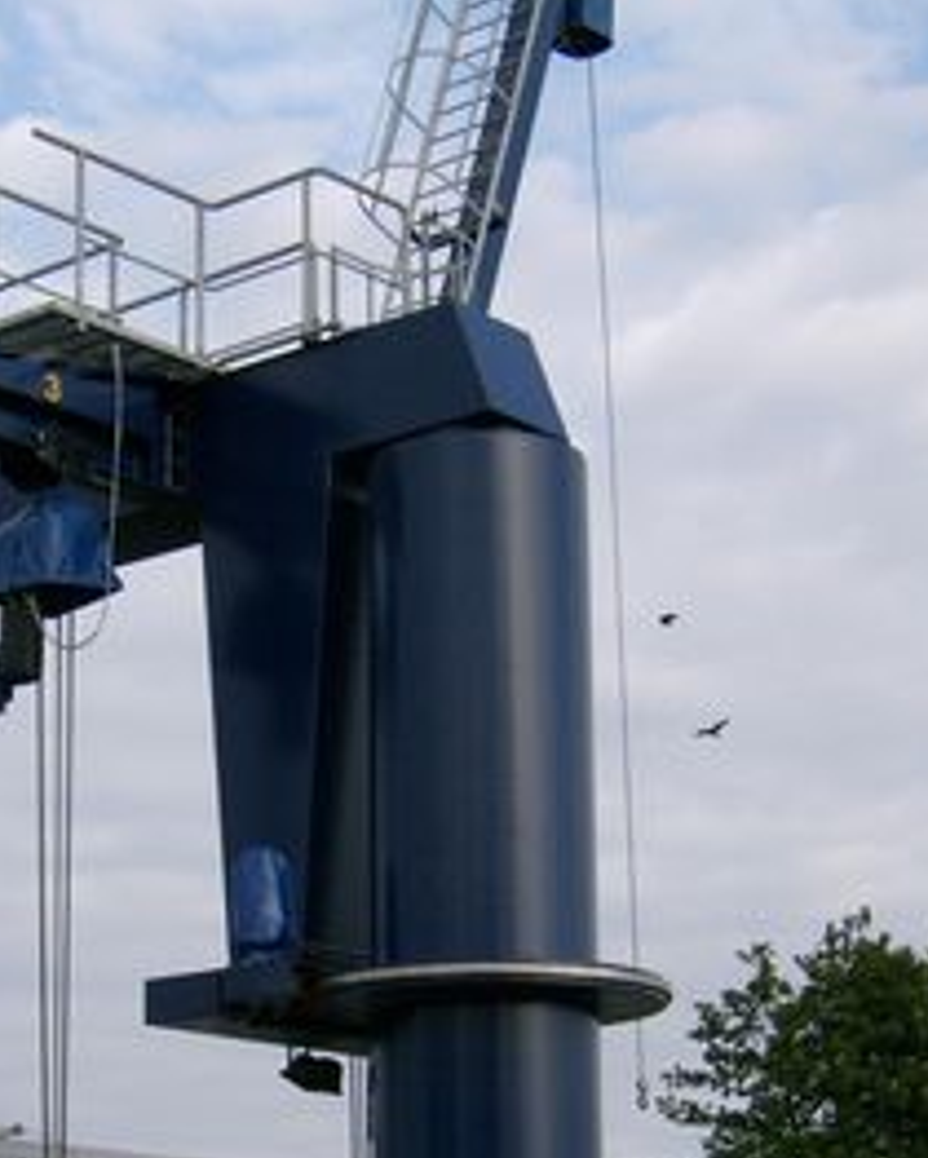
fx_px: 2949
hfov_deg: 17.7
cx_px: 194
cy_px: 955
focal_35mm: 86
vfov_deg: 21.9
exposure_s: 1/336
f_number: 5.1
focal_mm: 7.7
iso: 100
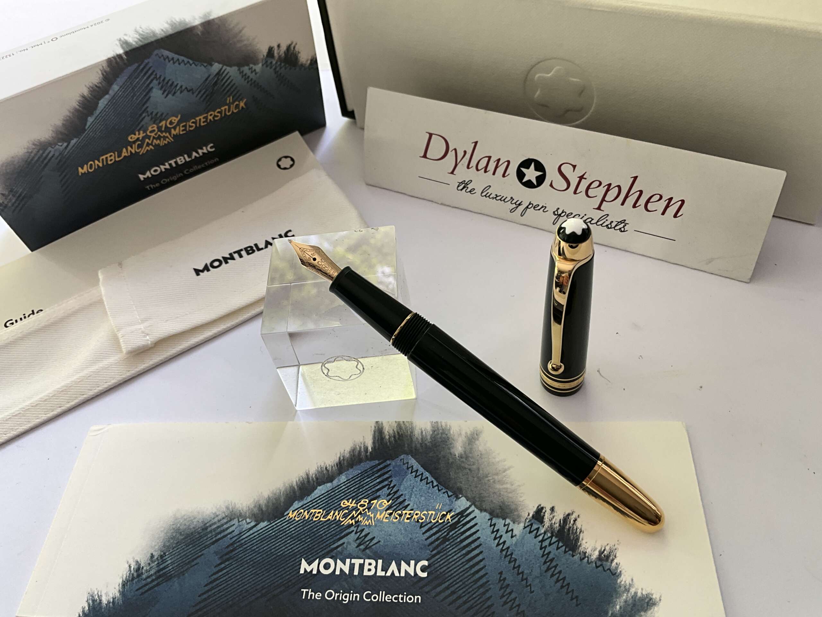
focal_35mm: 29
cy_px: 308
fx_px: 689
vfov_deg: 48.2
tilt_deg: -49.9
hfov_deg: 61.7
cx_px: 411
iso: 32
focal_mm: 3
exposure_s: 1/122
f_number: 1.8
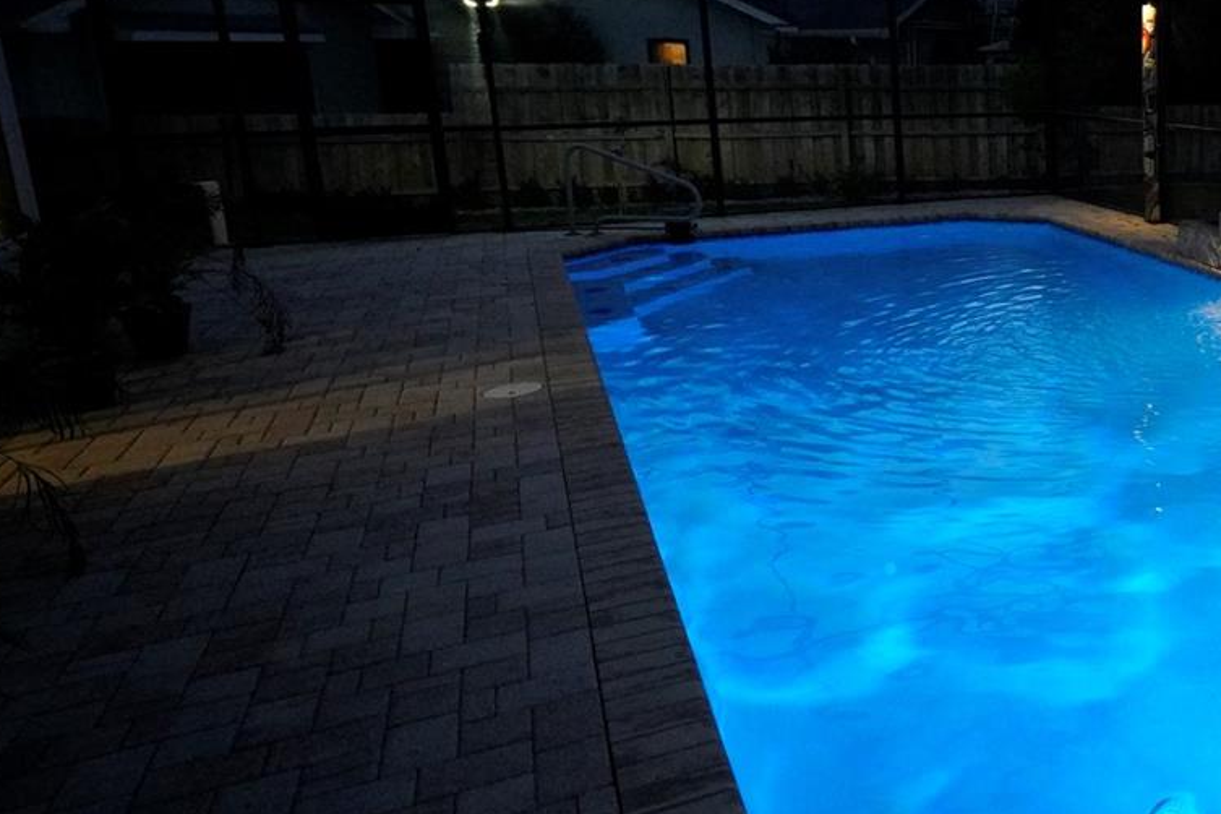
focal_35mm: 34
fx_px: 1153
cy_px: 282
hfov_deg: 46.6
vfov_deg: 38.5
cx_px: 1221
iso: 12800
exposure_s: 1/40
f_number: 4
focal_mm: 16
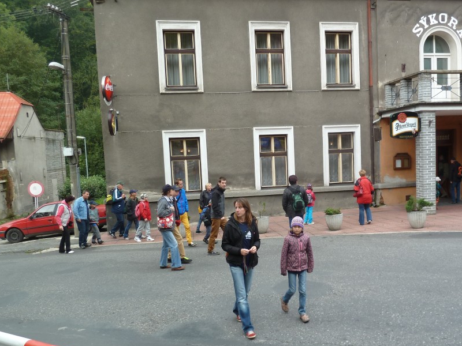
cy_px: 193
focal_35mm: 32
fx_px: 427
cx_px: 269
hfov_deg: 56.5
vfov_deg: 44.1
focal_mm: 4.1
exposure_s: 1/50
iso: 80
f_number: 3.3
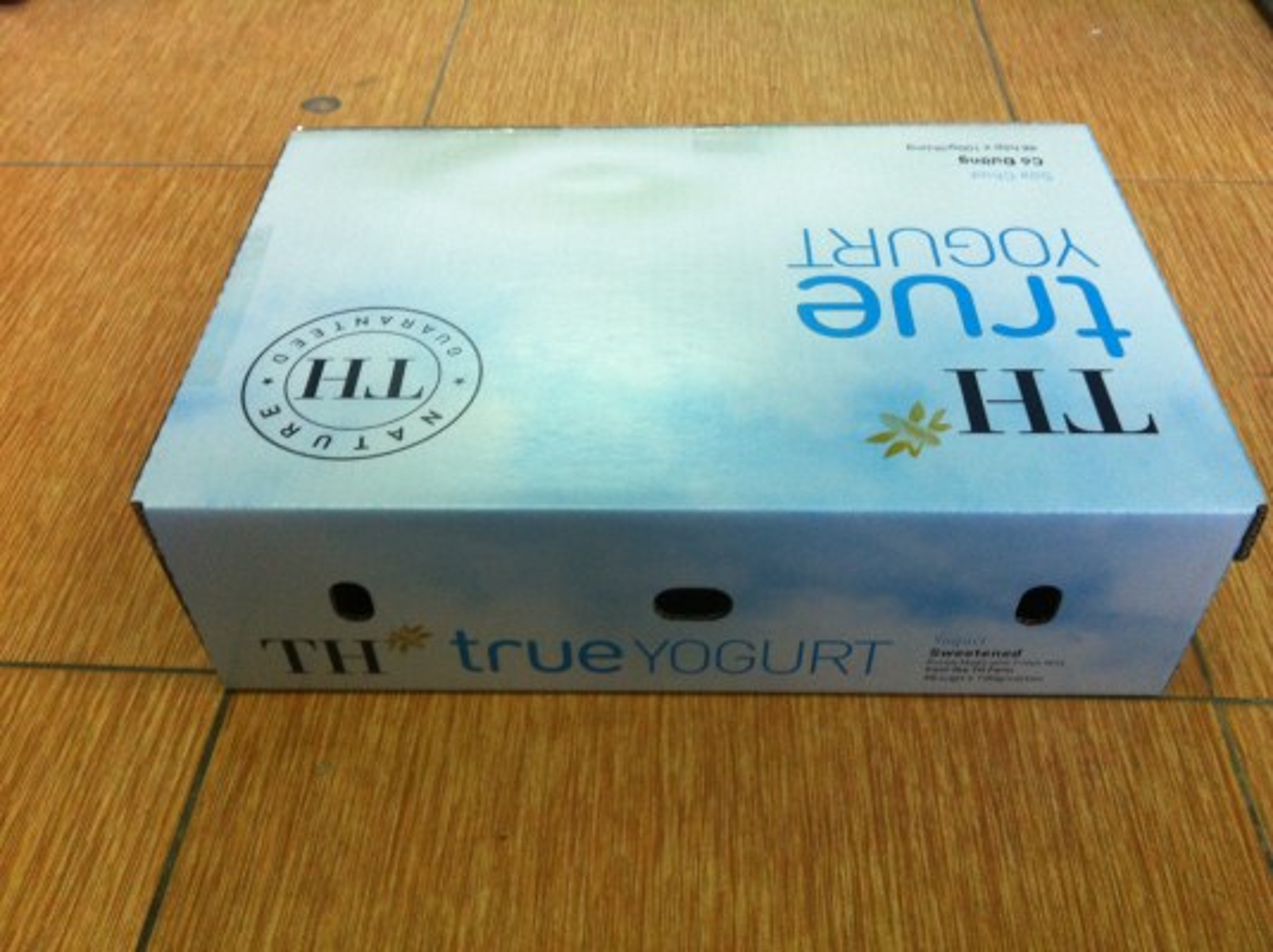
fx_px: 1286
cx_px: 636
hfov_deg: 52.7
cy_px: 476
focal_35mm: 35
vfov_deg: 40.6
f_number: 2.8
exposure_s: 1/15
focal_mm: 3.85
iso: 125
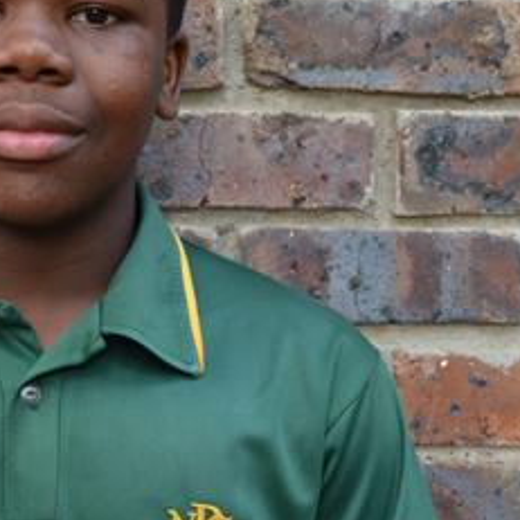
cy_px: 236
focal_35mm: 91
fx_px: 1552
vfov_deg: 19.0
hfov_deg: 18.7
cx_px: 54
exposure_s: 1/100
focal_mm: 23
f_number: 5
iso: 400
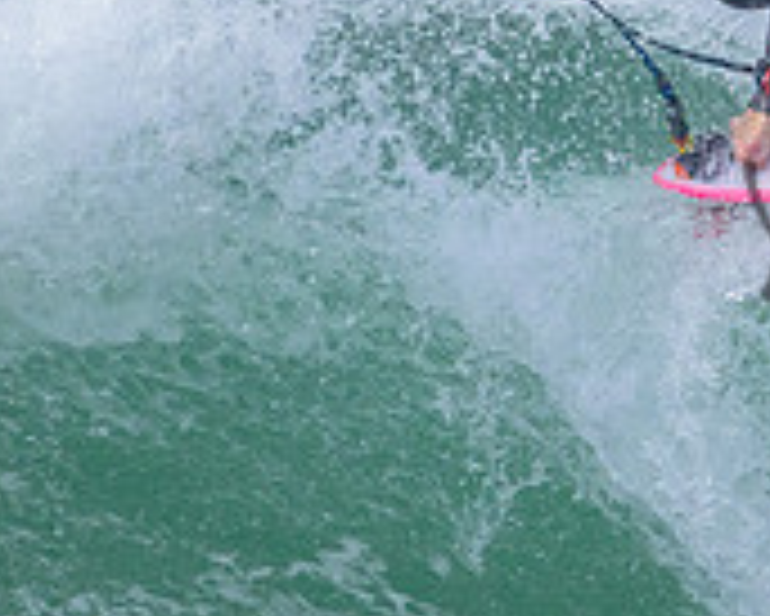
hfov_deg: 0.6
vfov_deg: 0.5
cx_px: 1317
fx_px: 72579
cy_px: 189
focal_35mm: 3183
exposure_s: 1/1600
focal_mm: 800
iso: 1800
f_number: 11
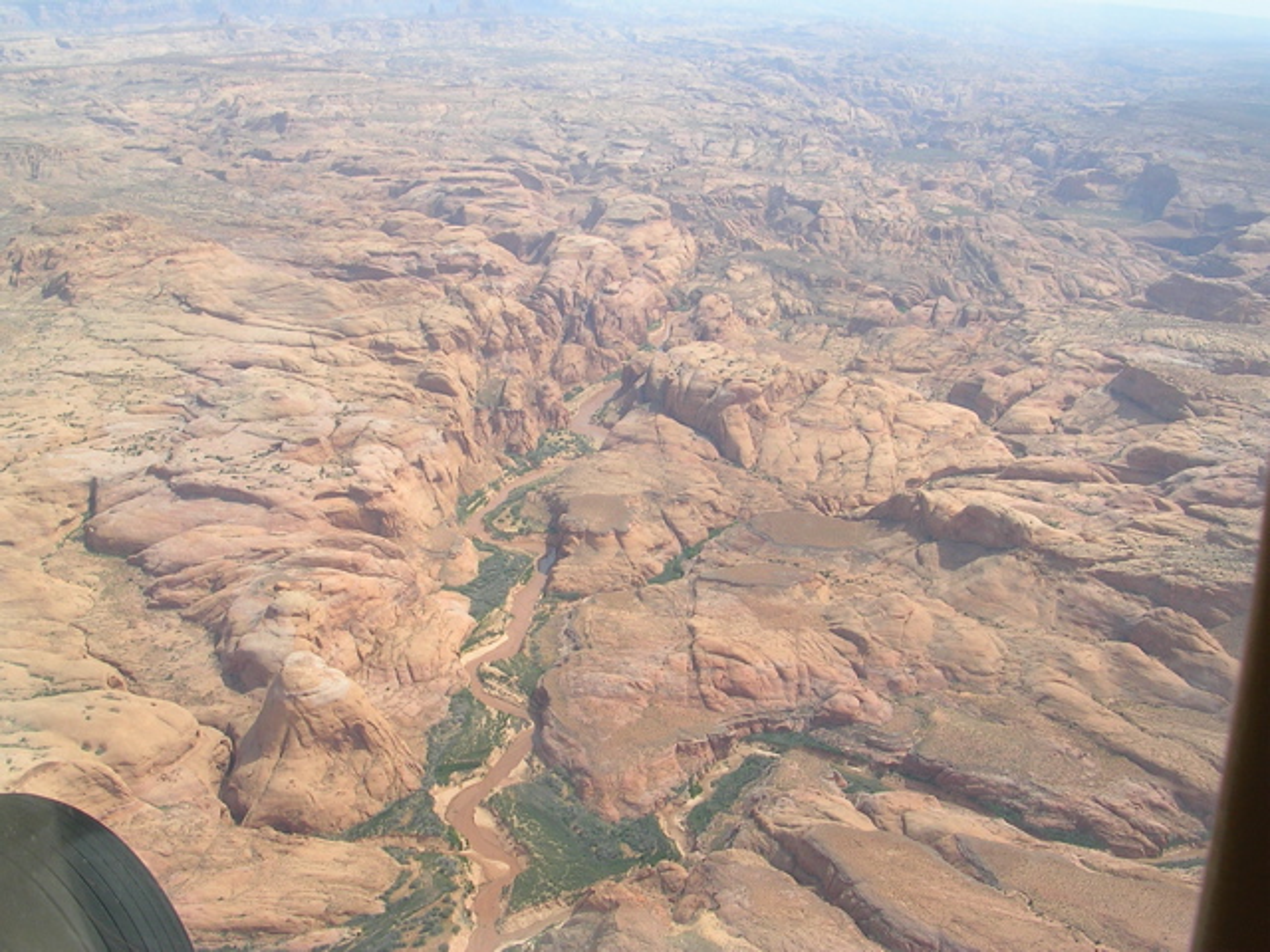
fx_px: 1394
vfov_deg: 37.7
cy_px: 476
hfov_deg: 49.0
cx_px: 635
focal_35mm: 38
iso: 50
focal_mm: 5.8
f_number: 5.6
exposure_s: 1/207
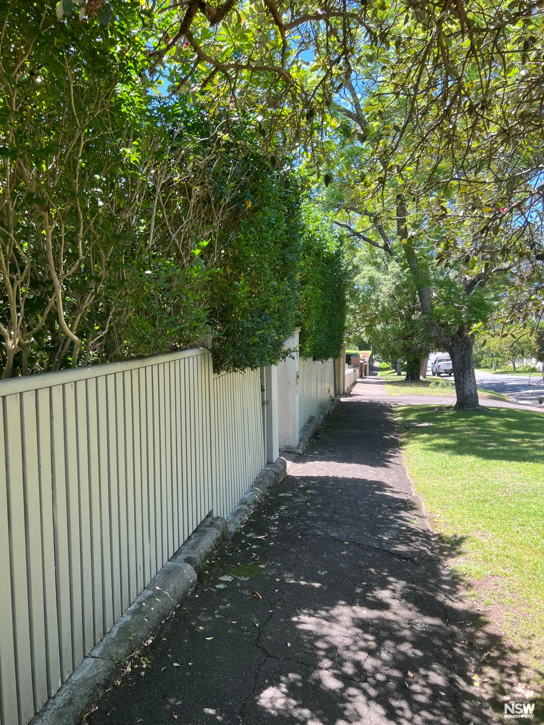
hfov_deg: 53.1
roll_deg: +0.0
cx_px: 272
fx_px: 545
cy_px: 362
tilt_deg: -4.2
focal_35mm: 26
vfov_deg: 67.3
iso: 50
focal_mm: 5.7
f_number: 1.5
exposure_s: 1/380
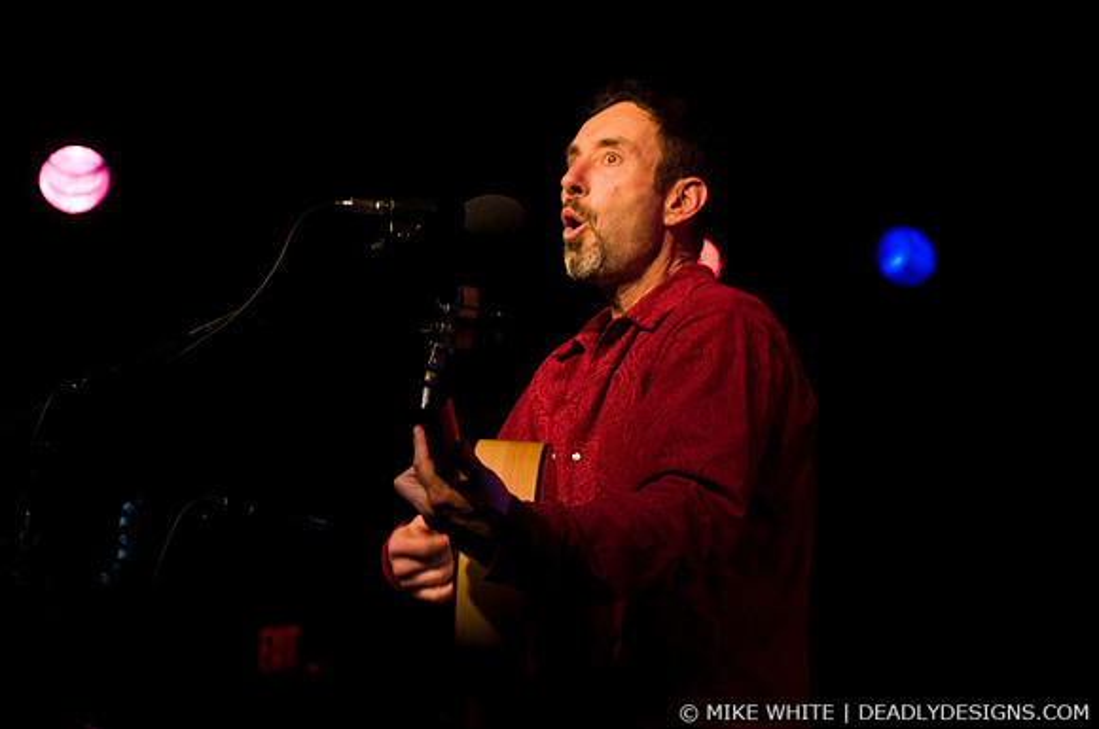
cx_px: 550
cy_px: 364
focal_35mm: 93
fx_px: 2835
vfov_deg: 14.7
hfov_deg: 21.9
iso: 800
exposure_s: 1/100
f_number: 2.8
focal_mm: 62
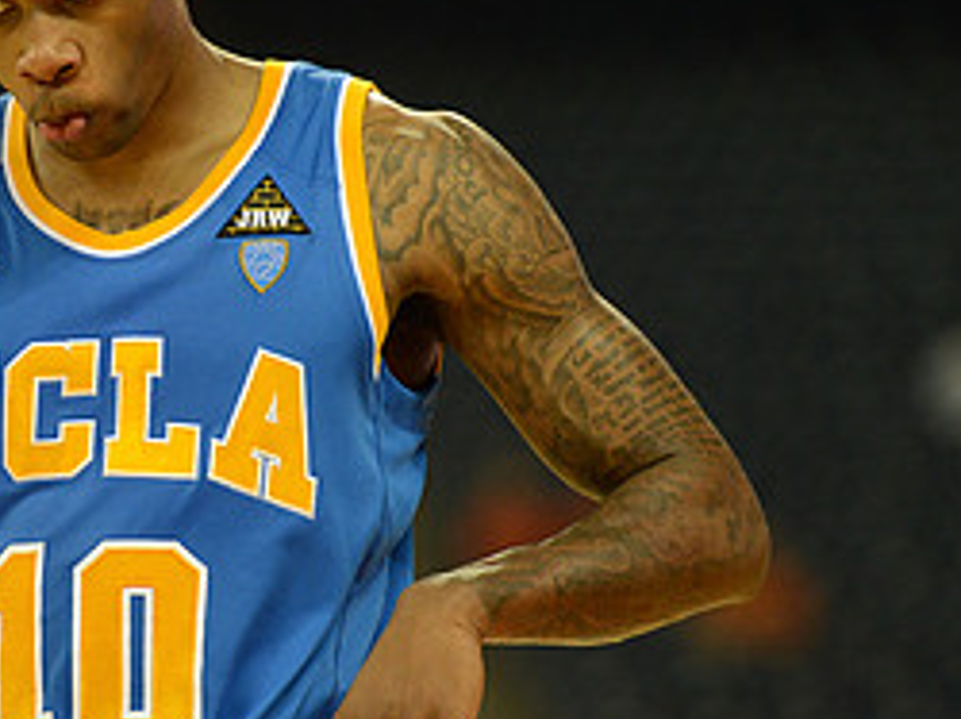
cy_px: 377
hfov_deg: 4.4
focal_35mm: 446
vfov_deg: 3.3
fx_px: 12370
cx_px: 208
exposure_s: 1/1000
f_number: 2.8
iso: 2500
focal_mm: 200
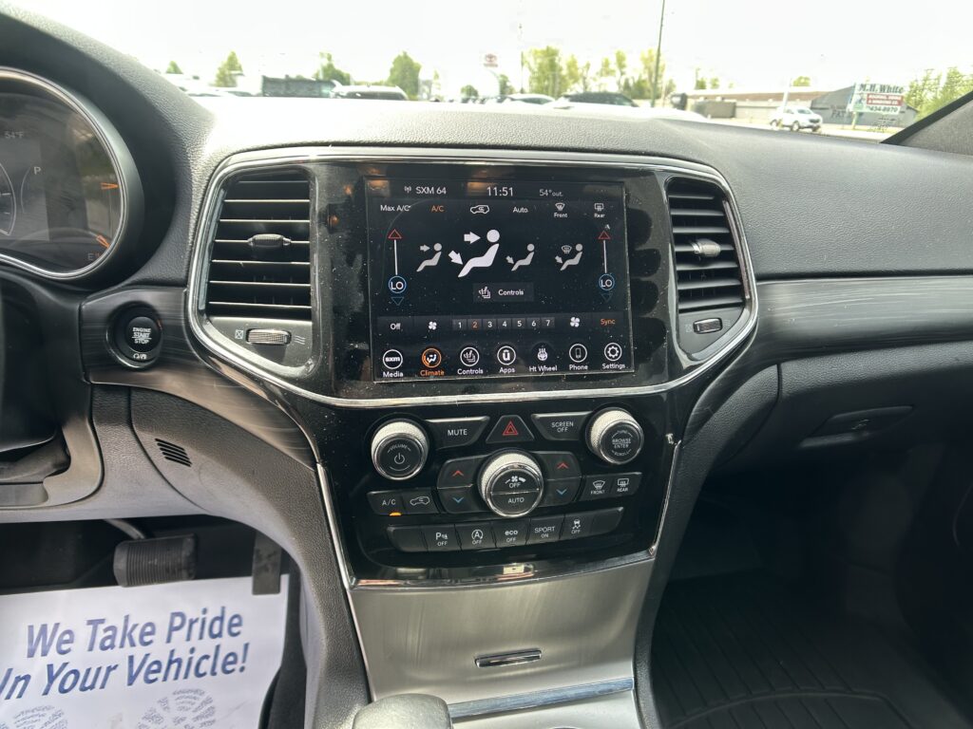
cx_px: 486
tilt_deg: -26.3
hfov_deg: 67.3
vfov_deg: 53.1
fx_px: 731
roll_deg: +0.5
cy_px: 364
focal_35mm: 26
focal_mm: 5.7
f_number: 1.5
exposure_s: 1/149
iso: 32
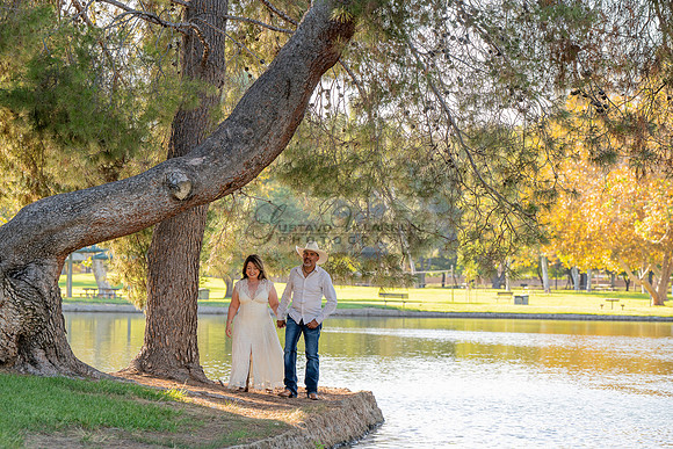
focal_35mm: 145
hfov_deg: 14.2
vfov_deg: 9.5
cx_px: 336
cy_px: 224
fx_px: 2711
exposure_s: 1/200
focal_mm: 145
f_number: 5.6
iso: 200
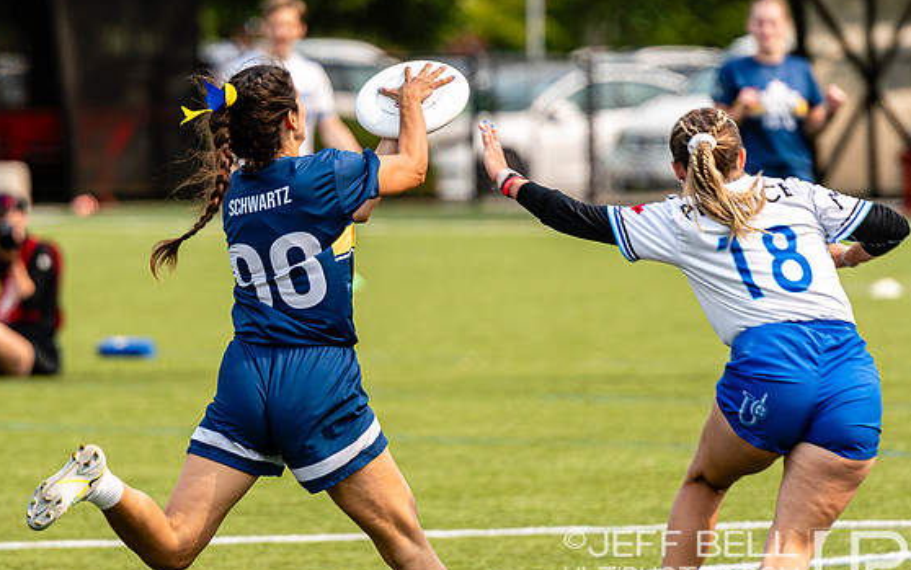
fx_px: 10008
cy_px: 212
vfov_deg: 3.3
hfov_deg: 5.2
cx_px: 329
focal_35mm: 403
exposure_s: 1/1250
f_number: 3.2
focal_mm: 200
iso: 100
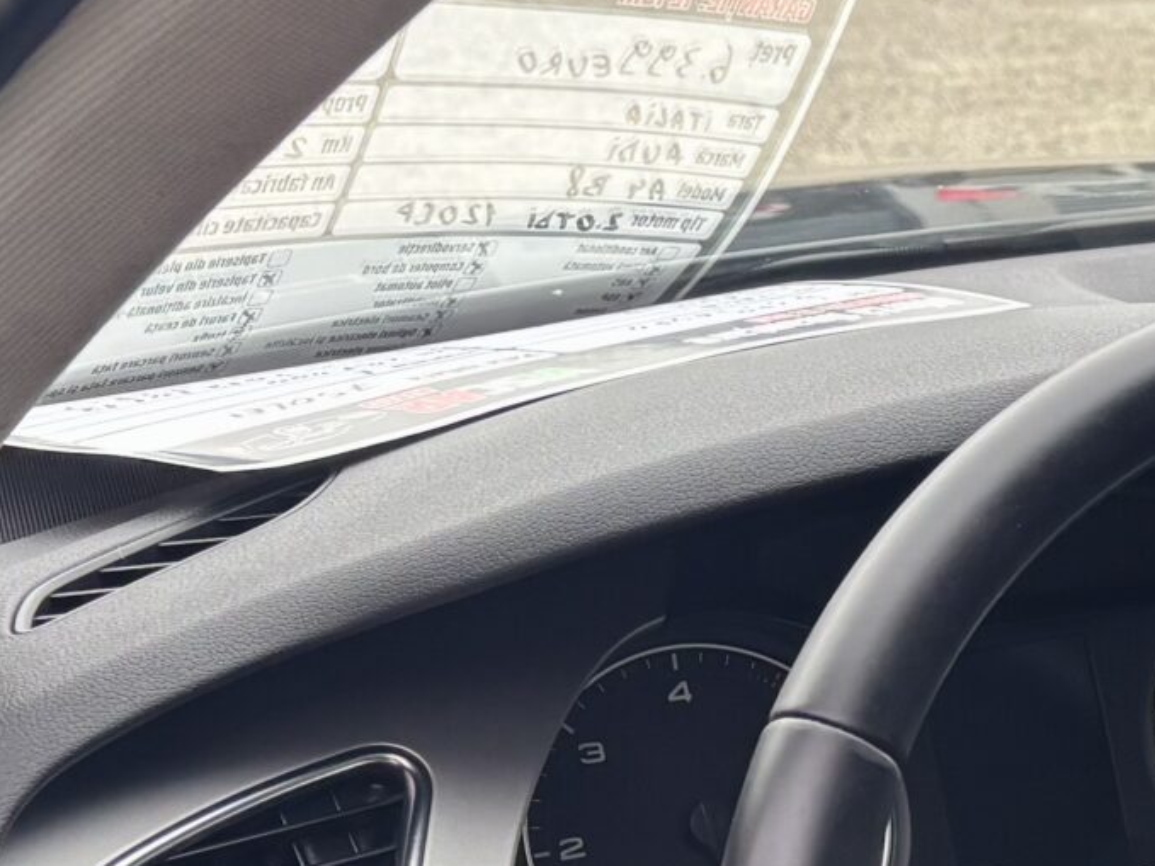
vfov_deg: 14.7
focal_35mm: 98
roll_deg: -7.5
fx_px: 3269
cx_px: 1682
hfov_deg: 18.1
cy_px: 995
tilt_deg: -16.8
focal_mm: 5.96
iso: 80
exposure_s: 1/121
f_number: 1.6
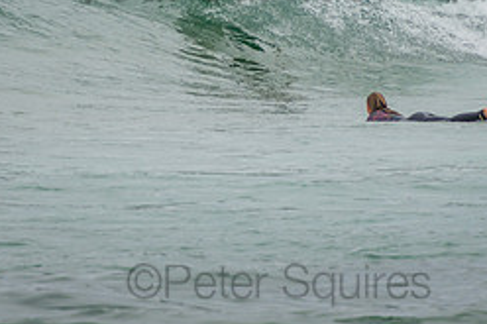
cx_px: 279
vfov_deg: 1.0
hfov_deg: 1.5
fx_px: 18520
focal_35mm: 1370
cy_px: -44
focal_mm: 390
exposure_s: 1/1600
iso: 220
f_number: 5.6
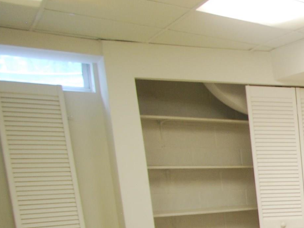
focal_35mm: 48
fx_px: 422
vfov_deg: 28.1
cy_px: 237
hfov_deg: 24.9
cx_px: 501
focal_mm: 10
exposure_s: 1/13
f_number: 3.5
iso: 400
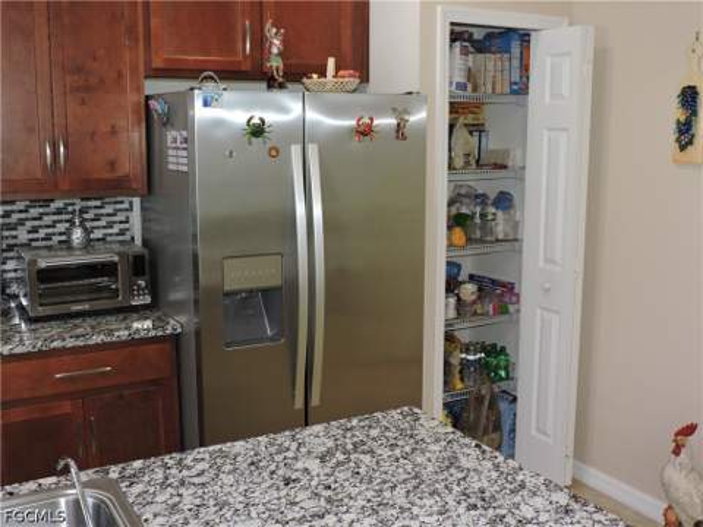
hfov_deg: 46.8
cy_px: 264
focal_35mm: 40
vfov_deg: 36.0
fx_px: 812
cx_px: 352
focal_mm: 7.1
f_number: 3.3
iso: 200
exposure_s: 1/30
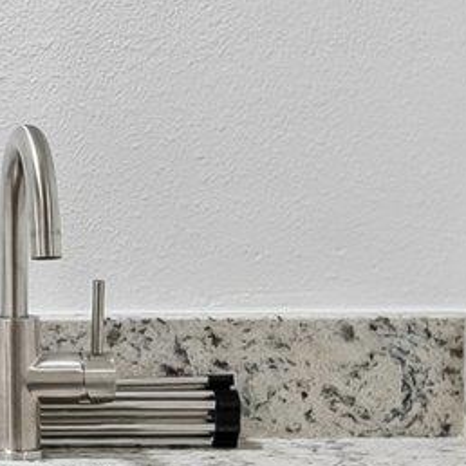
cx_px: -405
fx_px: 3396
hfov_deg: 7.6
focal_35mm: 223
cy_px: -24
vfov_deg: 7.8
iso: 320
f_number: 7.1
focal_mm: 33
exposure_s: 1/6
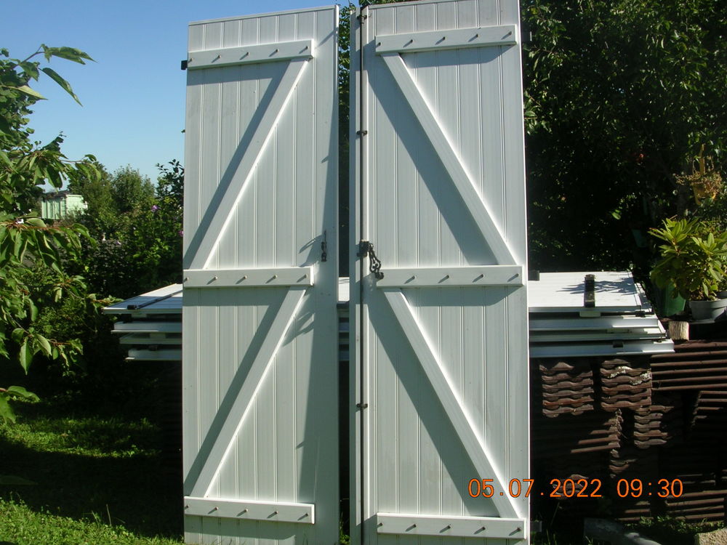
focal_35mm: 38
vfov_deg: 37.7
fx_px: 798
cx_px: 364
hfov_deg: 49.0
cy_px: 272
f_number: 5.6
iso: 50
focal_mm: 5.8
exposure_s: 1/280
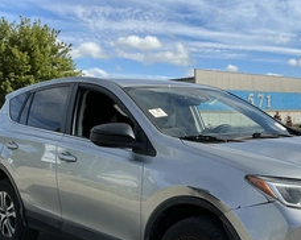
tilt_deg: -7.1
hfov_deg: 38.2
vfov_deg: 30.7
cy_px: 187
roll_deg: +0.8
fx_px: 427
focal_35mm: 48
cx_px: 210
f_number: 1.8
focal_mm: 3
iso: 25
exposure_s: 1/1786
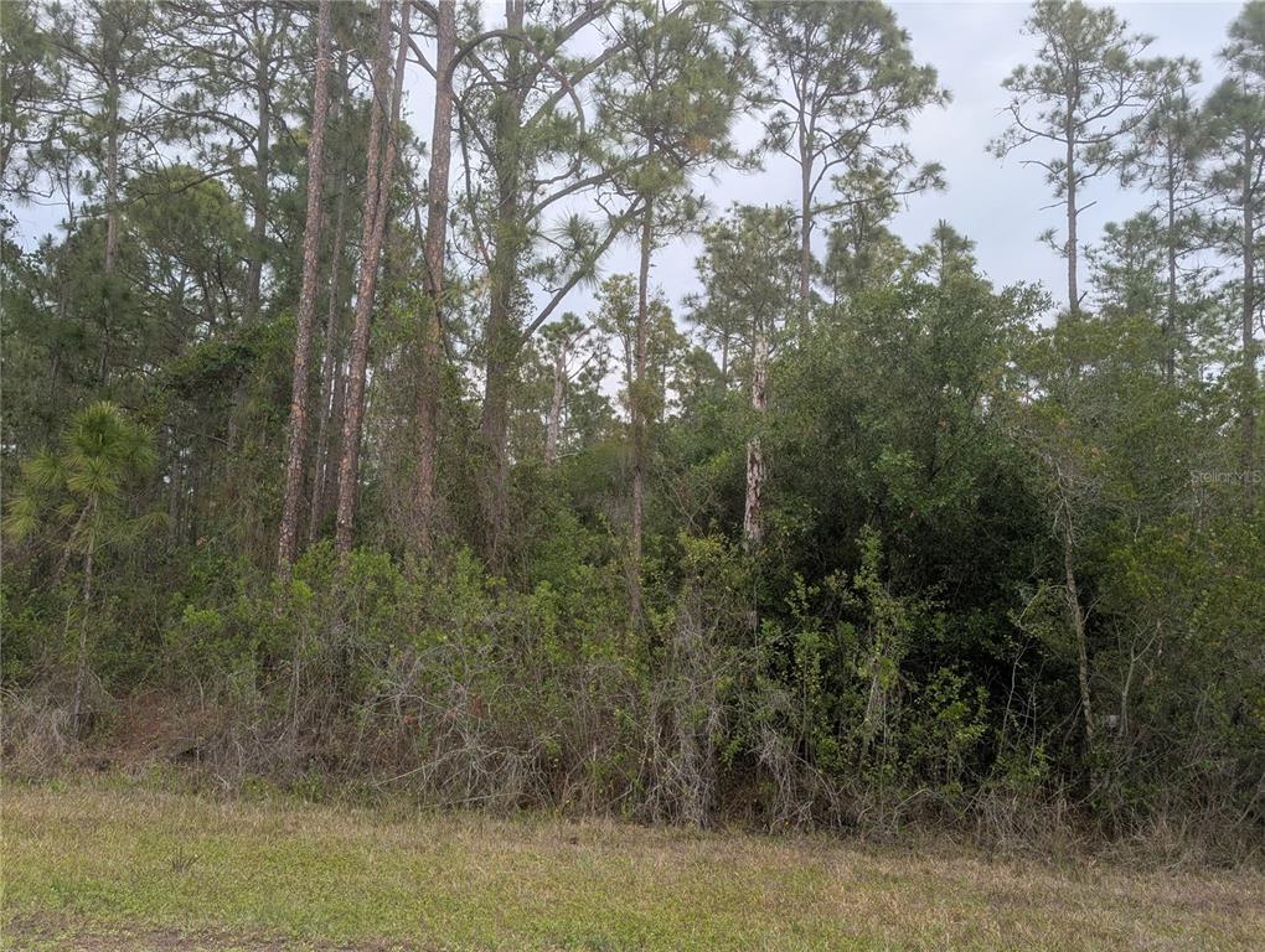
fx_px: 878
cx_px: 632
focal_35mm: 24
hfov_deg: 71.5
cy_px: 476
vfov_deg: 56.9
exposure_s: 1/419
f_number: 1.68
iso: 22
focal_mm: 6.9
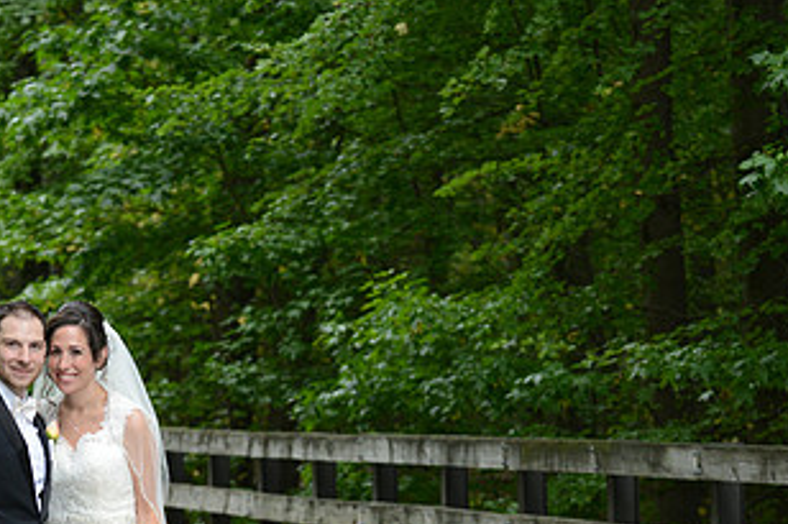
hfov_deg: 12.7
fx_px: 3544
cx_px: 379
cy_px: 484
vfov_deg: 8.4
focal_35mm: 162
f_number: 5
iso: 500
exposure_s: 1/200
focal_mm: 86
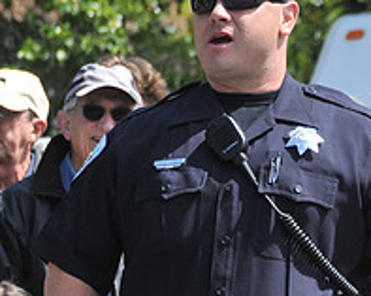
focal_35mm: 829
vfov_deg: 1.9
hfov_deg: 2.3
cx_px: 219
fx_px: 9089
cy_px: 411
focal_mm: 200
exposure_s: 1/500
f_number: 11
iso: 400
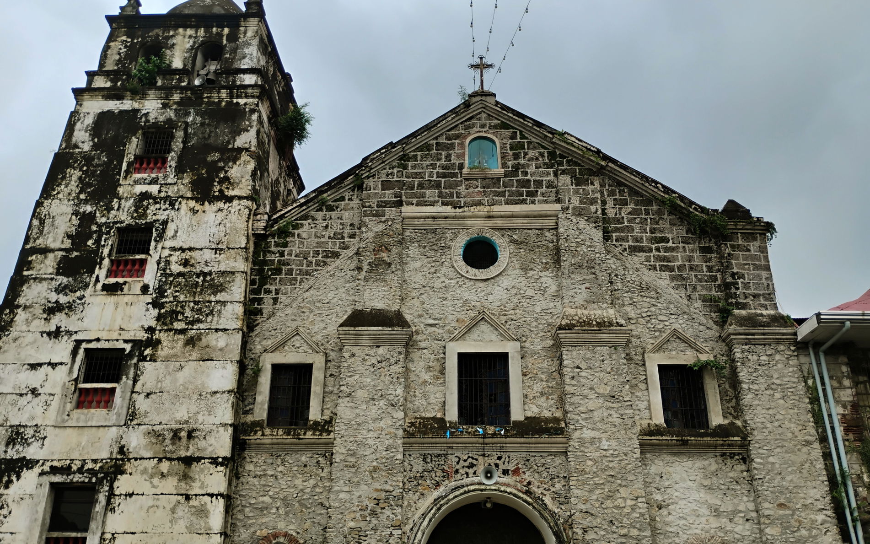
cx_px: 432
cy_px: 298
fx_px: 711
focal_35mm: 30
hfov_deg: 62.9
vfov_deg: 41.8
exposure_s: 1/720
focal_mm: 4.26
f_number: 1.8
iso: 100
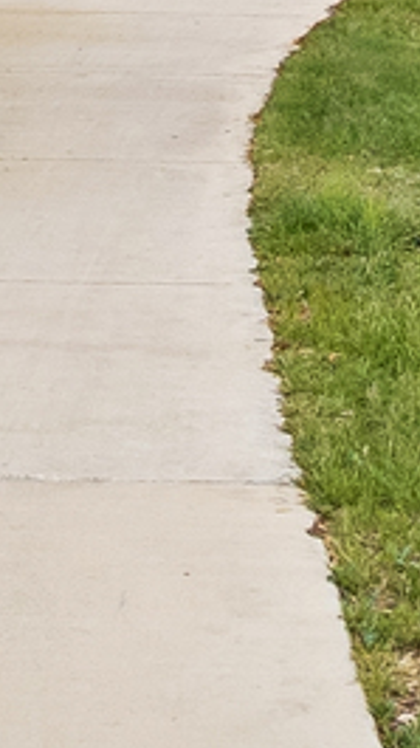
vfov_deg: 14.3
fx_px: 2812
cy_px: -299
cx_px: -313
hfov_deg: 8.3
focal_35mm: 142
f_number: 1.8
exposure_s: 1/3000
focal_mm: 8.7
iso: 220
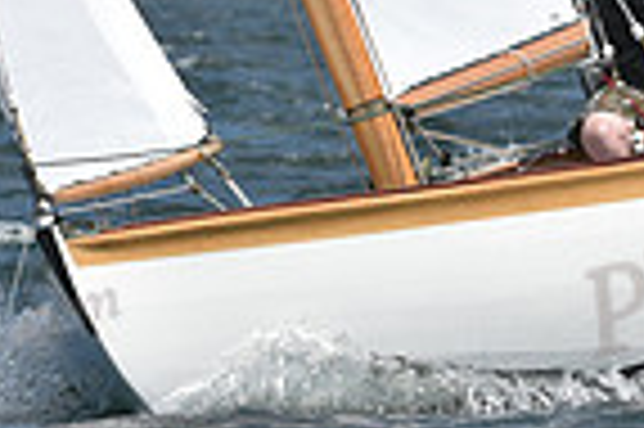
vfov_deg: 1.7
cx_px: 356
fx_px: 14545
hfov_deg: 2.5
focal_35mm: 814
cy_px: 70
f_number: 6.3
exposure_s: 1/1250
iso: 250
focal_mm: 200
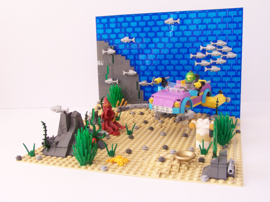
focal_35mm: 38
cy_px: 101
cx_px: 135
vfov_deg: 37.7
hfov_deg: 49.0
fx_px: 296
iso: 400
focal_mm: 6.3
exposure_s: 1/15
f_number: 6.3
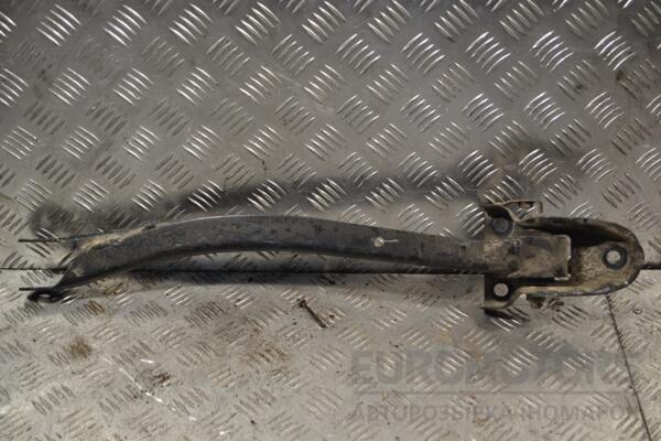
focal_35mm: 51
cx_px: 330
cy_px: 220
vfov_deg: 26.5
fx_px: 936
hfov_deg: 38.9
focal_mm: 34
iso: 400
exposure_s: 1/100
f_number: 5
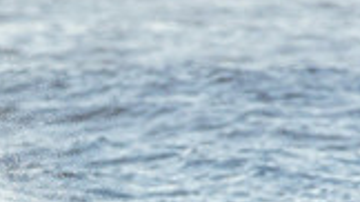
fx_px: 25813
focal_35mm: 2705
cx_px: -160
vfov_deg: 0.4
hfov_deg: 0.8
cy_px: 383
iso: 450
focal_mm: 480
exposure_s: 1/1250
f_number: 5.6
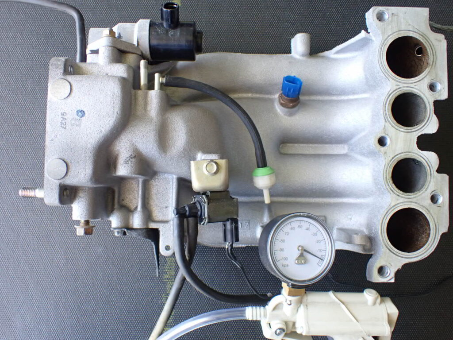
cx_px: 226
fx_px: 393
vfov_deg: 46.8
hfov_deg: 60.0
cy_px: 170
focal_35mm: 30
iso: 250
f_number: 2.3
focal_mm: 5.4
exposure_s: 1/125
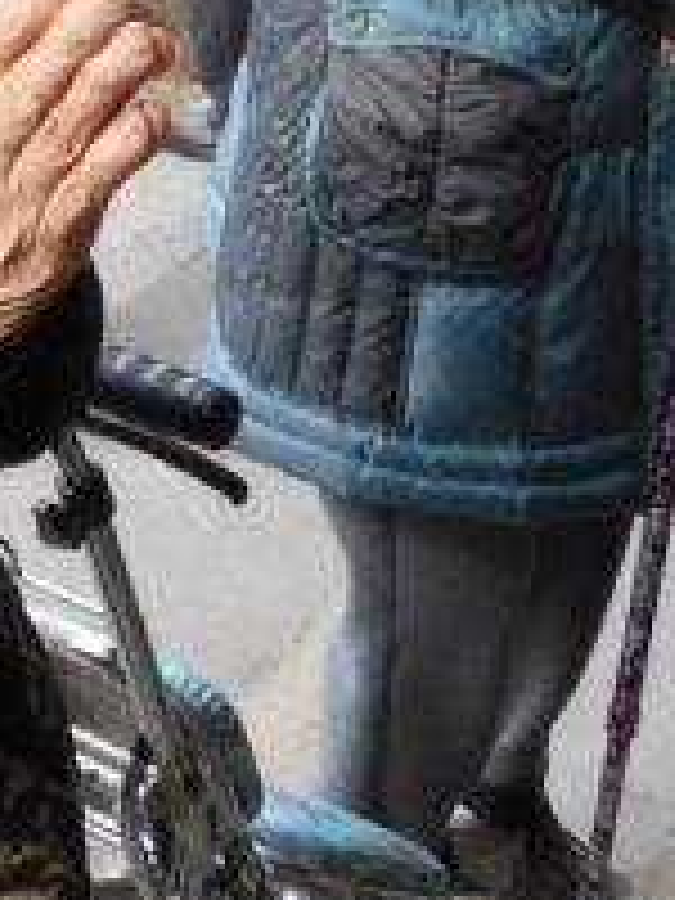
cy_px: -202
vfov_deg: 20.3
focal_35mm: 90
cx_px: -4
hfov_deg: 16.1
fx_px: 2340
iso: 80
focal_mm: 5.1
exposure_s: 1/60
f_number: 3.4
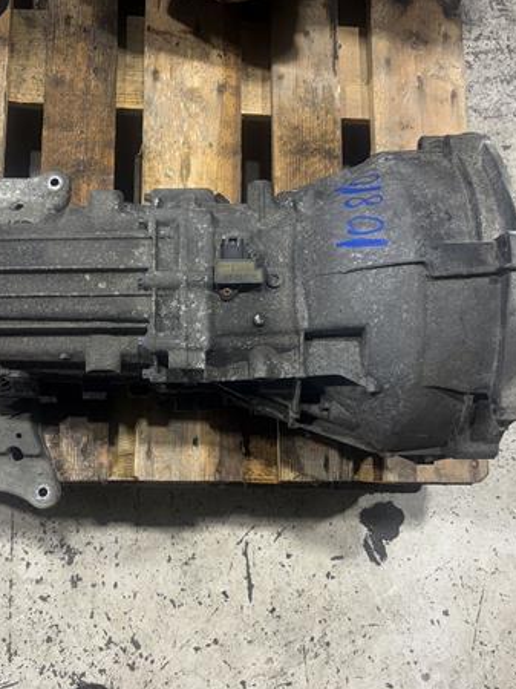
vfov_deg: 50.2
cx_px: 205
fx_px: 736
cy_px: 337
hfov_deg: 38.5
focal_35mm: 37
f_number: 1.6
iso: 125
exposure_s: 1/100
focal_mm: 5.96
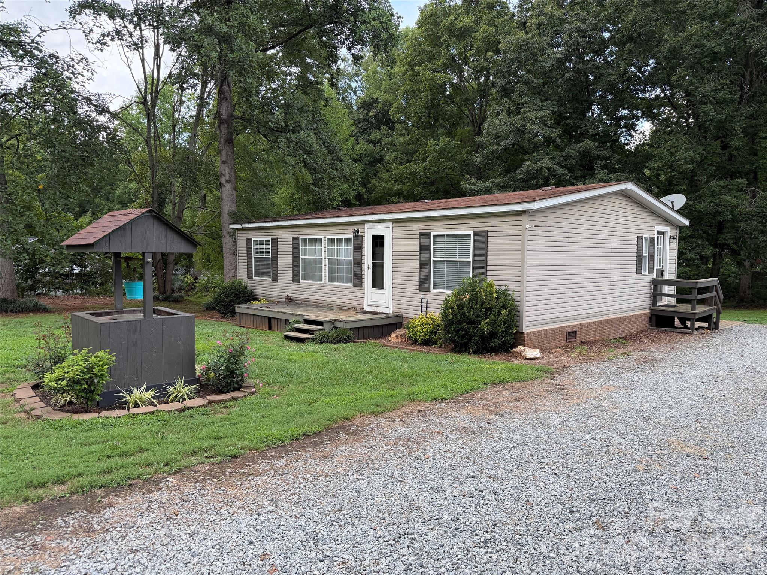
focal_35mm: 24
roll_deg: +0.2
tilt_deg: -3.9
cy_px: 288
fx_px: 532
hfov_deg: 71.6
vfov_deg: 56.8
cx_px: 384
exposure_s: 1/232
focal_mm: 6.76
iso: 80
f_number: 1.78
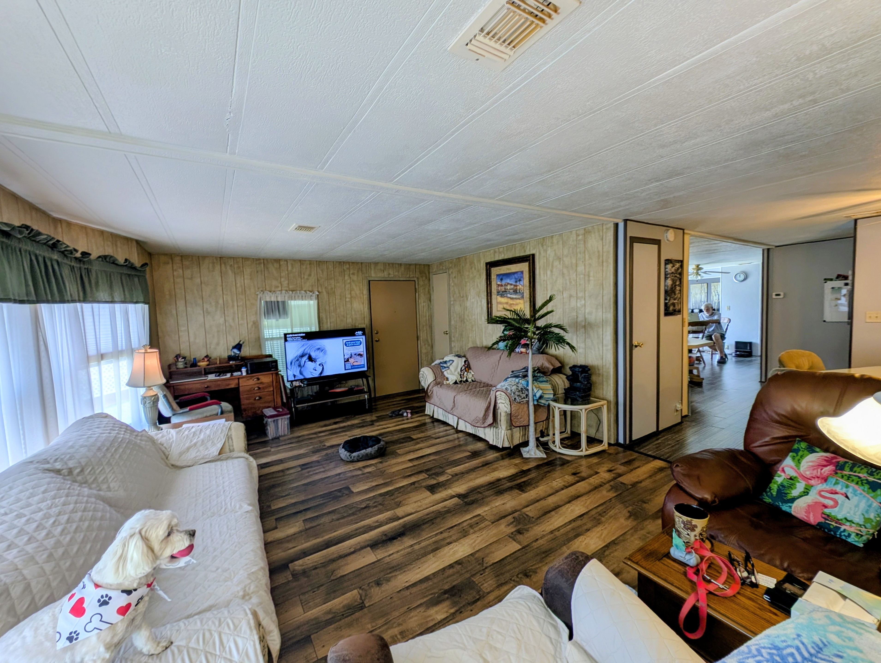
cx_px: 440
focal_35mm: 12
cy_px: 332
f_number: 1.95
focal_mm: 2.23
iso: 61
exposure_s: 1/120
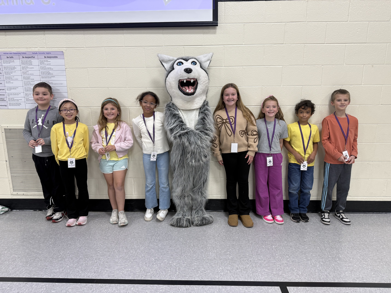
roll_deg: +1.2
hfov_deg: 71.6
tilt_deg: -11.5
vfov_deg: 56.8
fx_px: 271
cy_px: 146
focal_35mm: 24
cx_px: 196
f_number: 1.78
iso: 160
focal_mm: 6.76
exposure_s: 1/120
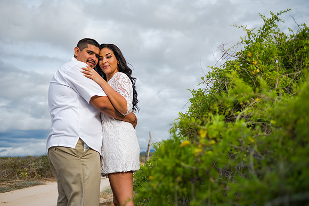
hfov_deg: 54.4
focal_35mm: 35
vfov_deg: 37.9
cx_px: 154
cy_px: 103
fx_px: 300
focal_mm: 35
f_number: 2.8
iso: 50
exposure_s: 1/1250
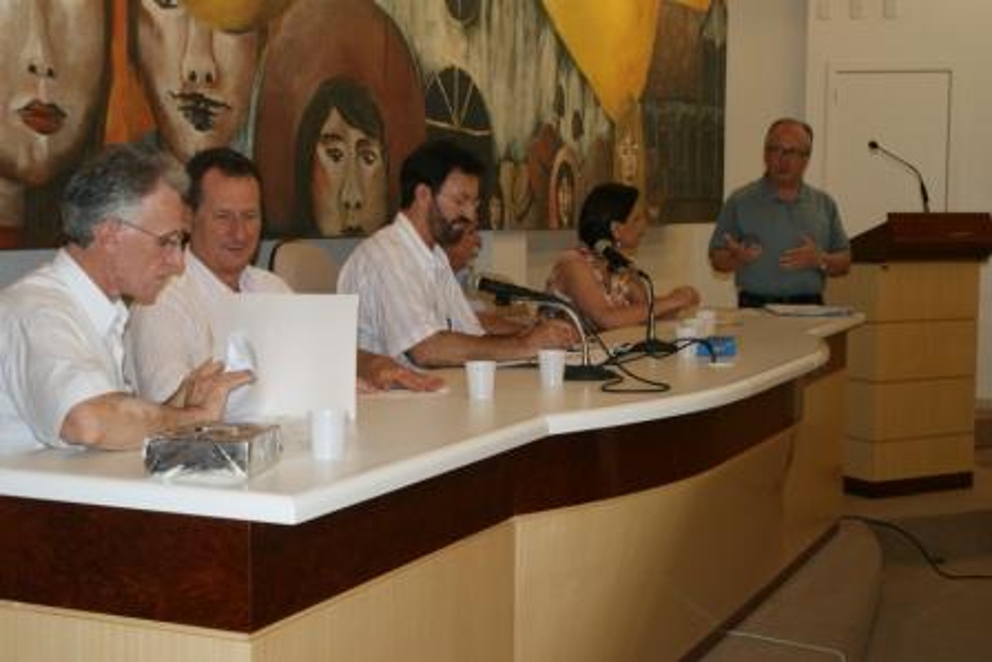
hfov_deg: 37.8
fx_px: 1447
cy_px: 331
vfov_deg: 25.8
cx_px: 496
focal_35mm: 52
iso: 400
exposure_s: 1/60
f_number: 5.6
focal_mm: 35
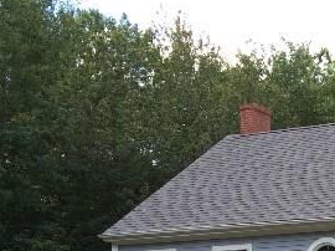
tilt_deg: +1.7
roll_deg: -0.2
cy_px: 390
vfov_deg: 12.7
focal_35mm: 110
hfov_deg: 16.8
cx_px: 448
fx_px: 1064
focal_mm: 4.15
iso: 32
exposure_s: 1/533
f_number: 2.2
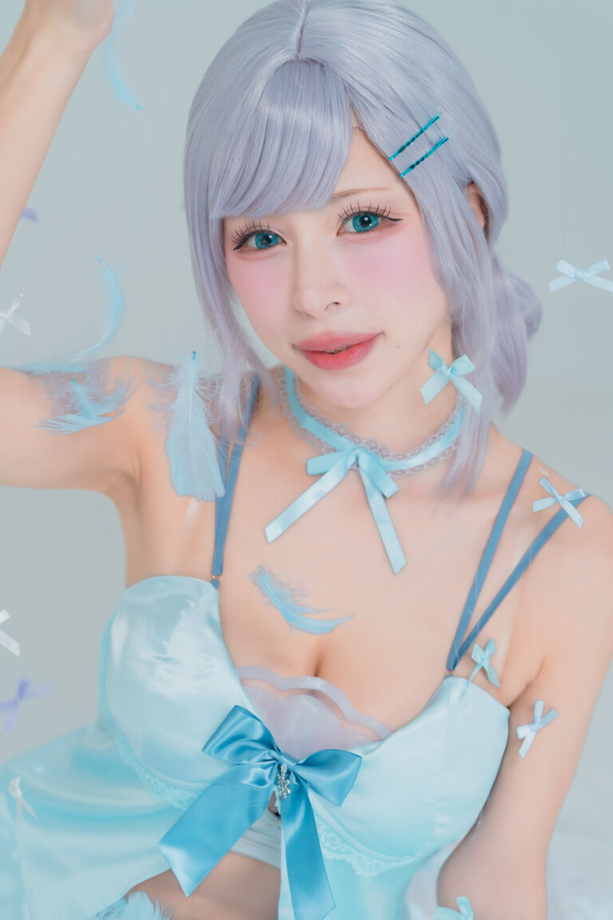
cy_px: 460
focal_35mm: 74
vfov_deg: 27.3
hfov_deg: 18.4
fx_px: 1890
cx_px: 306
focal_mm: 74
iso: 400
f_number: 4.5
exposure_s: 1/160
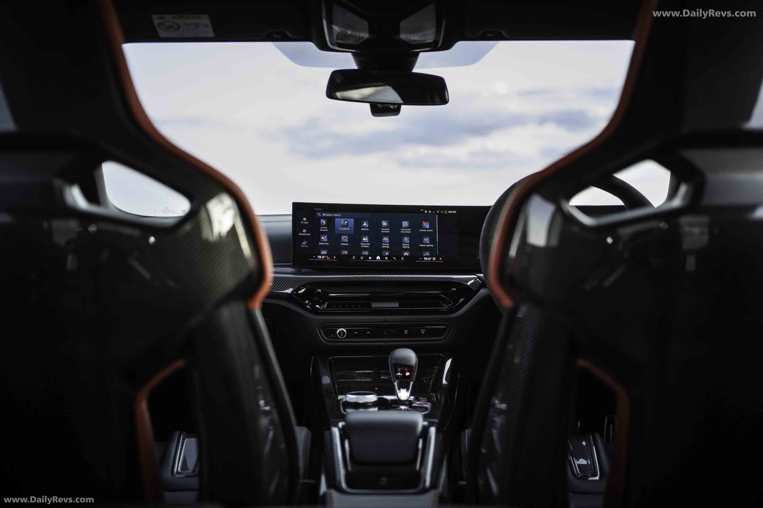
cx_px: 382
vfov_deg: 37.9
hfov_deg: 54.4
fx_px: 742
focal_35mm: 35
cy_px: 254
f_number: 1.8
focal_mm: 35
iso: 800
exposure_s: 1/400
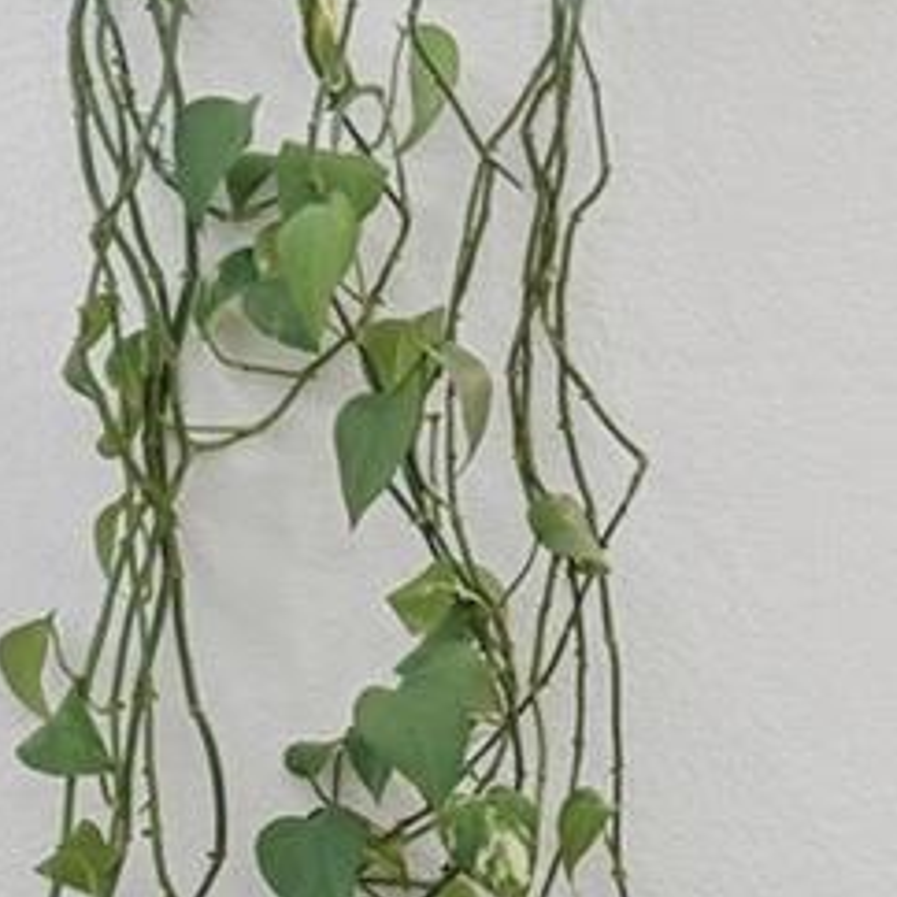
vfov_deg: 18.4
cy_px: 1042
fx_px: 2639
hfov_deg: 17.8
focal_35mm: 90
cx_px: 1227
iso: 400
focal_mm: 16
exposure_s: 1/640
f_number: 8
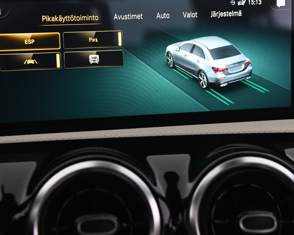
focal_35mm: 68
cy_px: 95
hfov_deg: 27.9
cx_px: 142
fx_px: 592
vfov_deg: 22.5
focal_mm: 44
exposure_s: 1/25
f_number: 4
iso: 1250
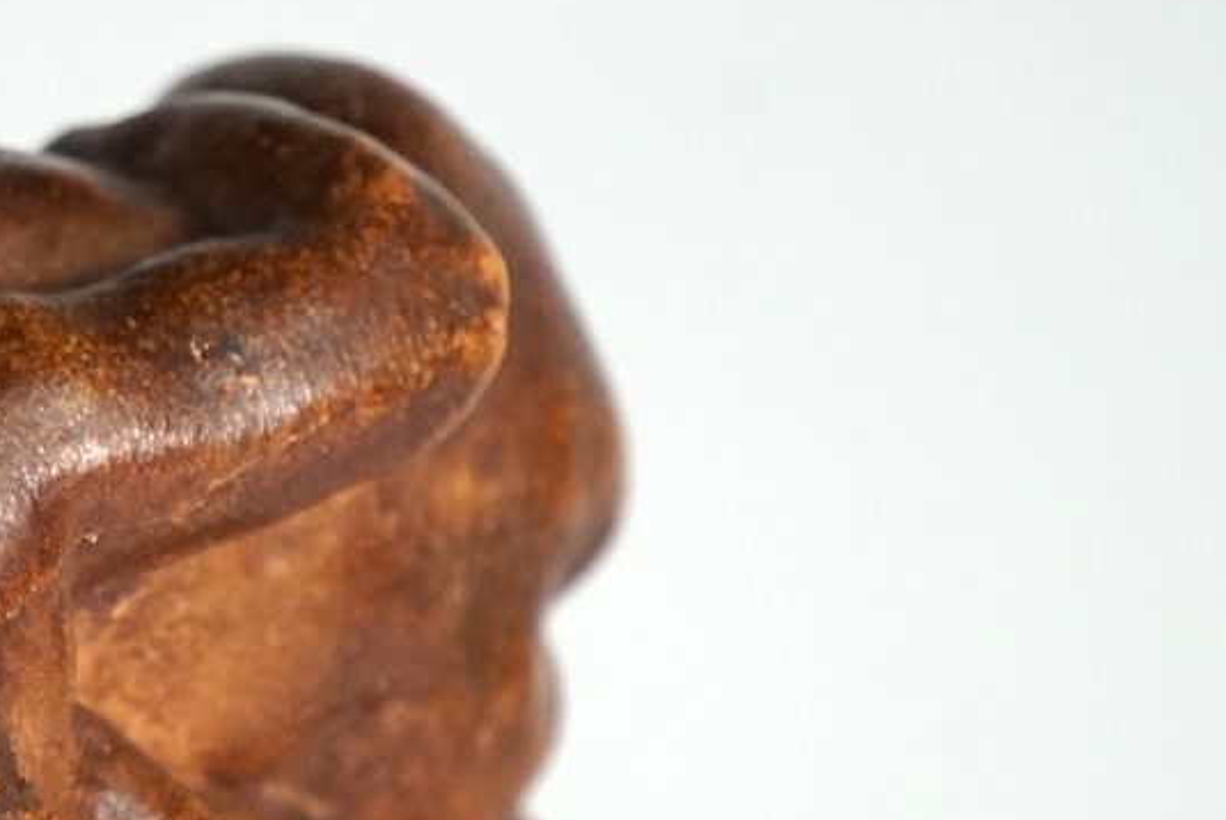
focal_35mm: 706
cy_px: 722
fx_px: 24069
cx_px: 154
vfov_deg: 2.0
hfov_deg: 2.9
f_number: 6.3
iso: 1250
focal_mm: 210
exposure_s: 1/320
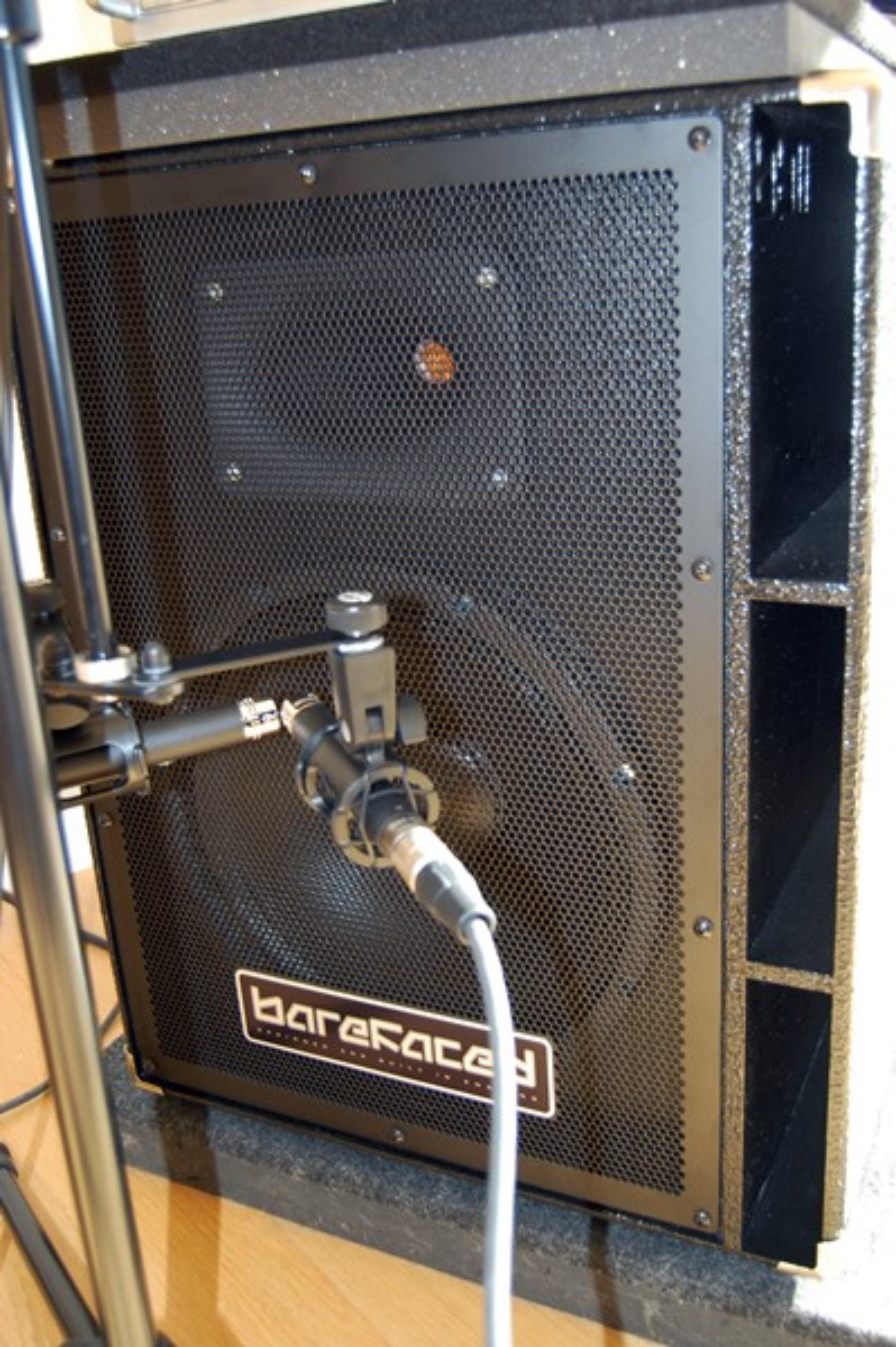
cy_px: 674
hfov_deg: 38.3
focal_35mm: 34
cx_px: 448
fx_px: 1290
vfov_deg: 55.1
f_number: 3.8
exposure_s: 1/60
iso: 400
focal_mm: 23
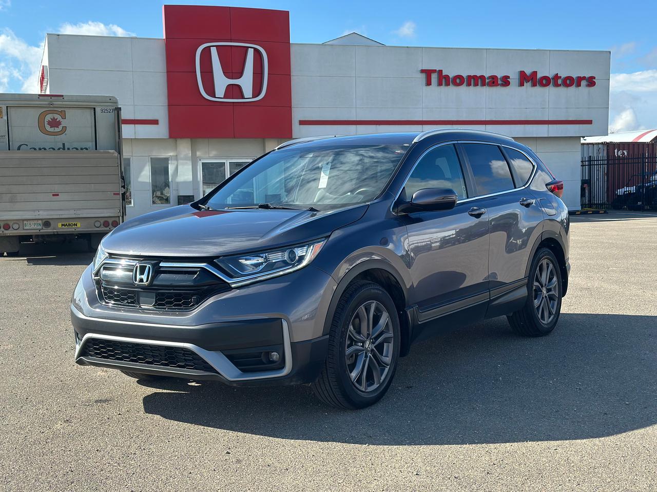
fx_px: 911
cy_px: 246
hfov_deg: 39.7
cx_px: 328
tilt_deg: -2.8
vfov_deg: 30.3
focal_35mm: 48
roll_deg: +1.5
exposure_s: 1/2597
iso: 80
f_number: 1.78
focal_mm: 6.86
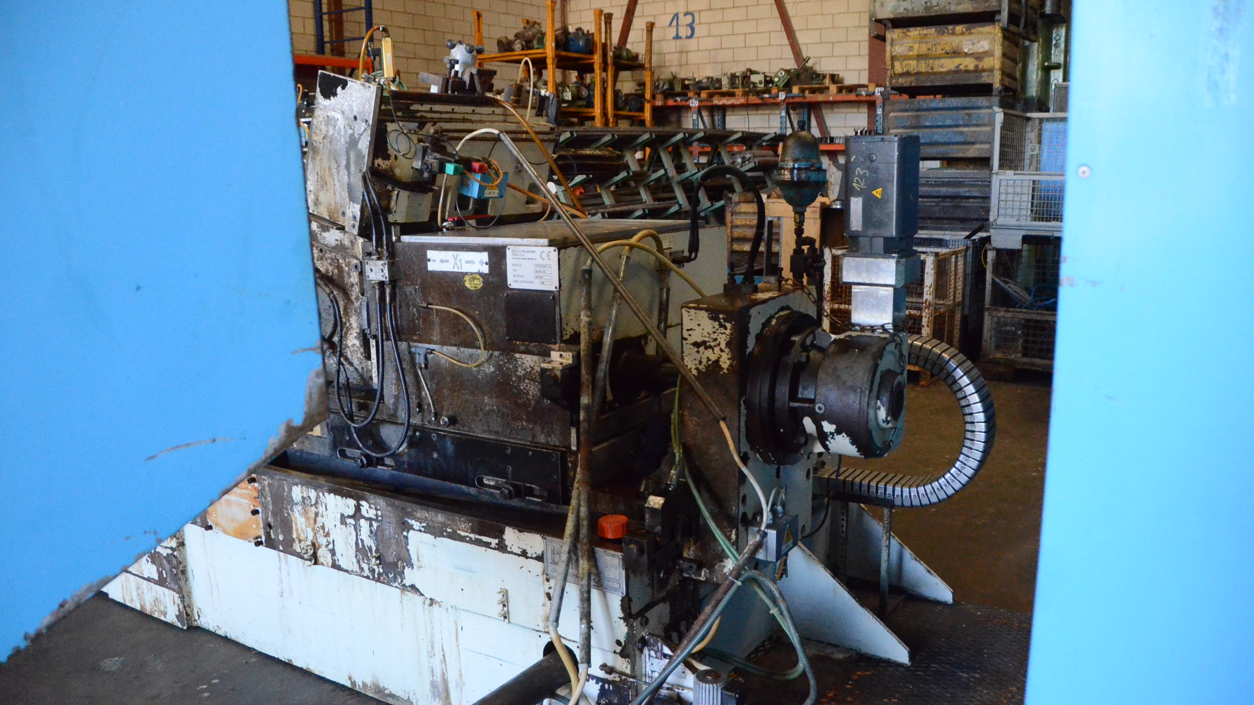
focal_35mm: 29
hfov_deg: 66.1
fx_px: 964
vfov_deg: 40.2
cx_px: 642
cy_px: 372
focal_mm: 18
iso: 6400
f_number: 3.5
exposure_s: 1/500
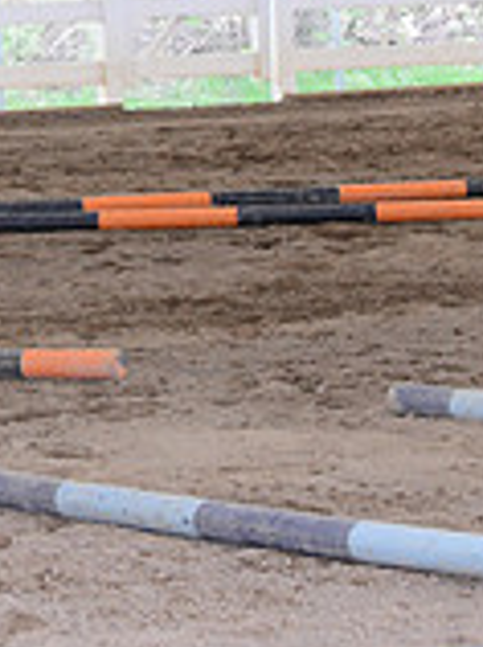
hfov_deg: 5.5
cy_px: 6
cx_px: -536
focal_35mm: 265
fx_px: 4943
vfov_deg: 7.5
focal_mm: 75
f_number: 6.3
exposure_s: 1/250
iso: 2500
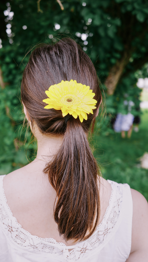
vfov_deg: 48.4
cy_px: 131
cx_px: 61
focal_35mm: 42
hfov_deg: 28.3
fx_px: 293
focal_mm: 26
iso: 200
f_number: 2.8
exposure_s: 1/500
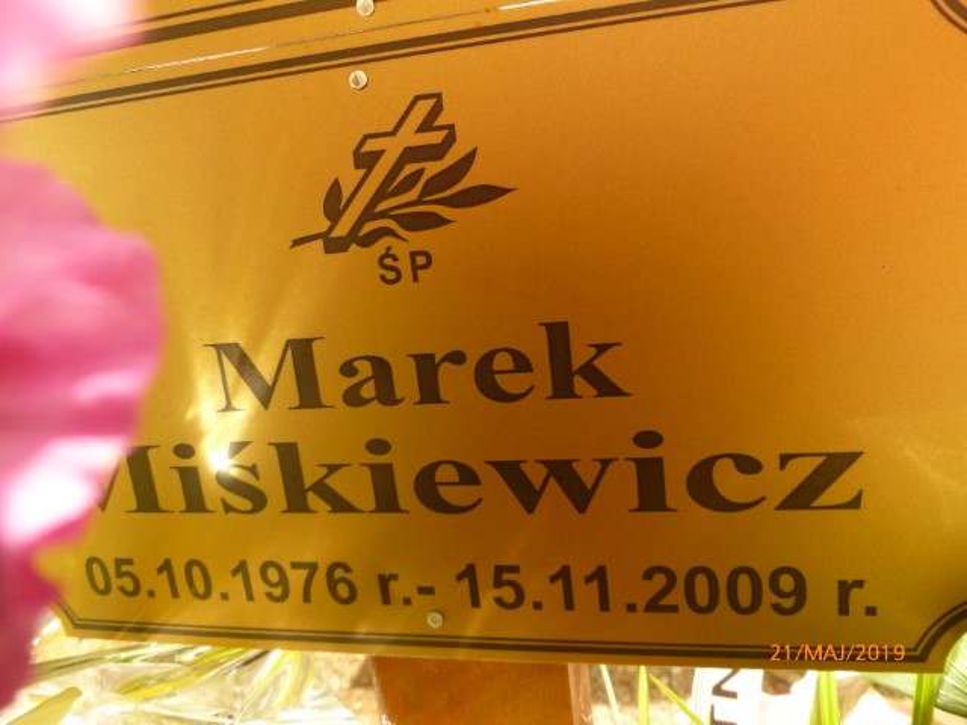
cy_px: 362
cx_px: 484
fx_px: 782
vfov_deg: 49.7
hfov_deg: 63.4
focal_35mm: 28
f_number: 3.3
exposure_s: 1/400
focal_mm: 5
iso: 200
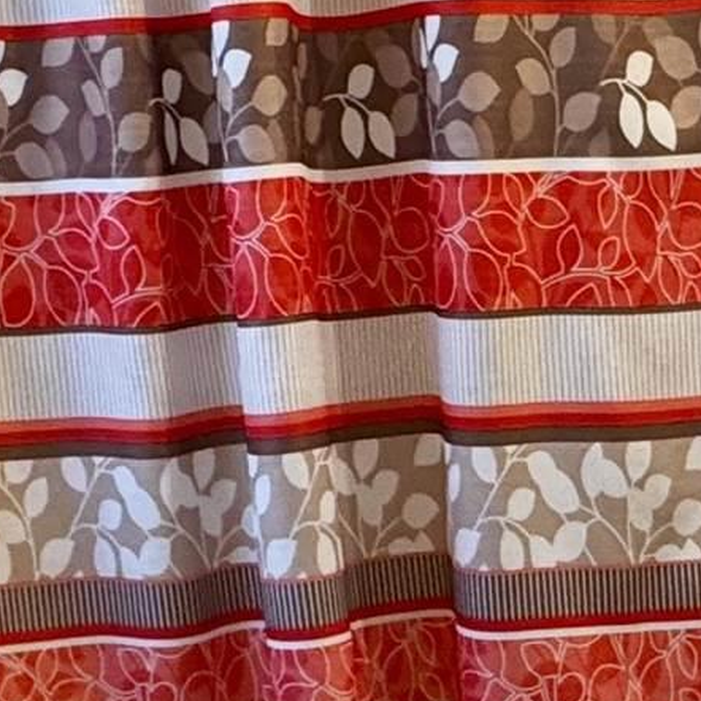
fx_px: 1970
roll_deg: +2.5
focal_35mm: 86
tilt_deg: -0.7
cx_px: 414
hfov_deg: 20.2
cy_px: 441
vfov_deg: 20.1
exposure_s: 1/120
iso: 250
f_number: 2.2
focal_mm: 2.22
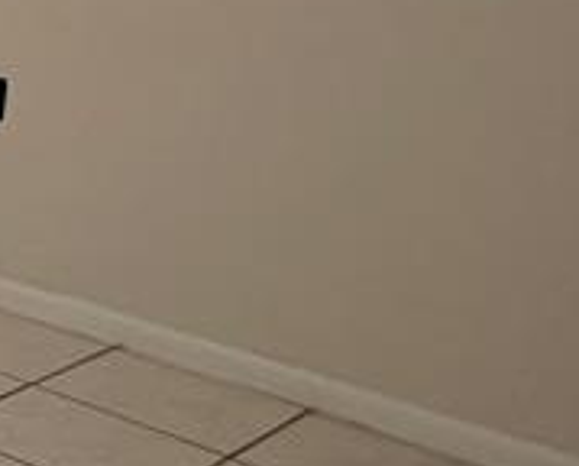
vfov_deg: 19.2
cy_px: 6
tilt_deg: -9.0
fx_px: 1340
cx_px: -809
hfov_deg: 14.9
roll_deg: -0.6
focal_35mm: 78
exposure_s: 1/120
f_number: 2.2
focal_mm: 2.22
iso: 160
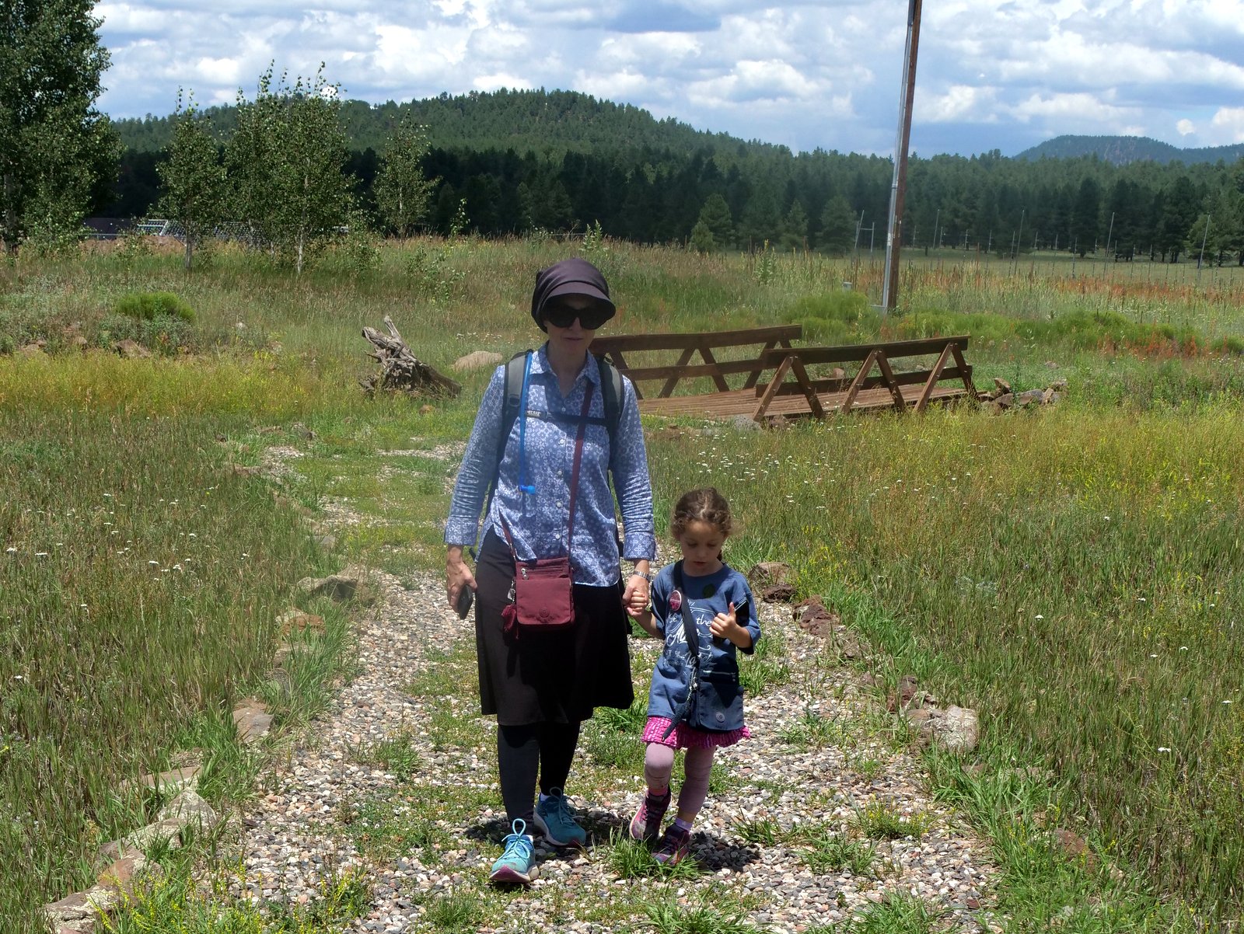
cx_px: 622
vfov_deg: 31.5
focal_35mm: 46
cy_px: 467
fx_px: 1654
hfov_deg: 41.2
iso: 400
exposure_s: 1/1600
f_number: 7.1
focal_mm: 23
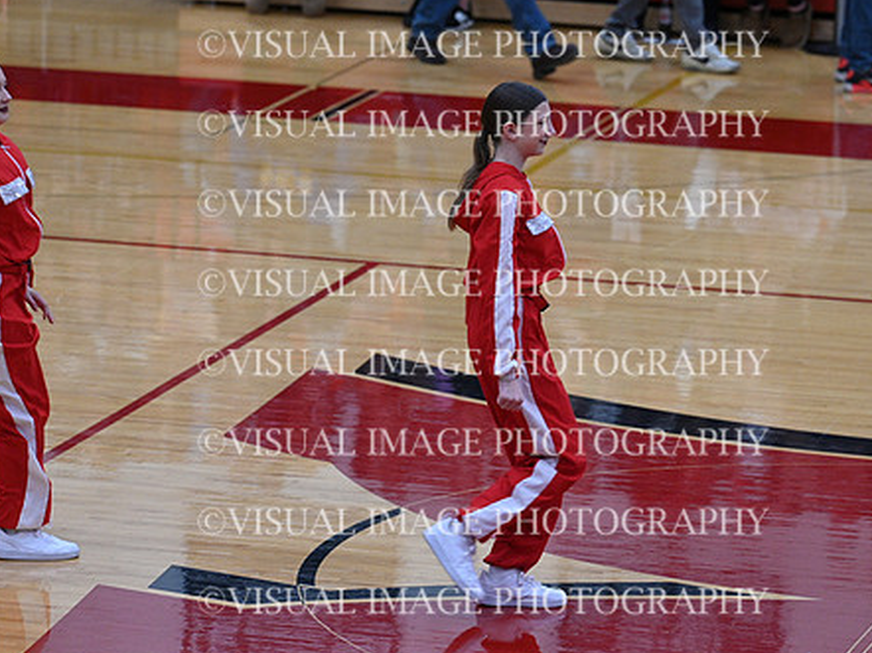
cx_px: 483
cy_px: 323
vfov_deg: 6.2
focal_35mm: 240
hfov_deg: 8.3
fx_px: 6042
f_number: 4
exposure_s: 1/400
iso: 4000
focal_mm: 190
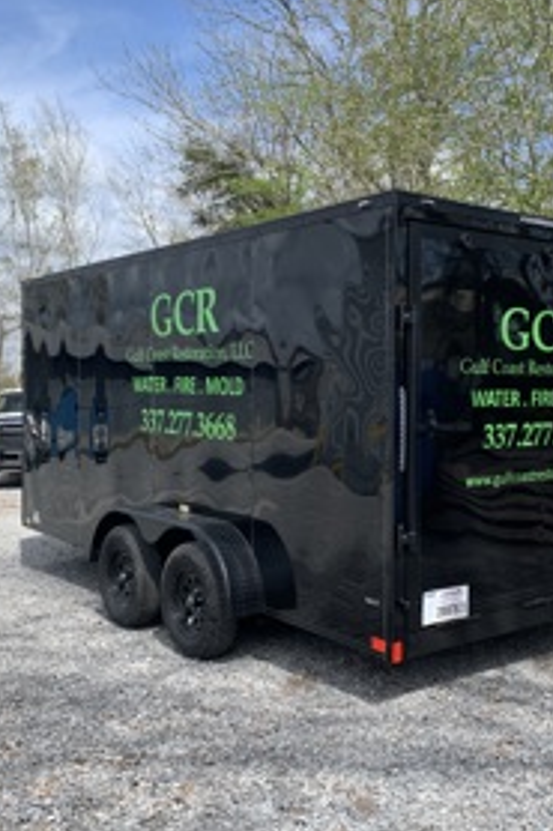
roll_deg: +0.6
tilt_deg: -0.1
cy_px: 420
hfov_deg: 35.8
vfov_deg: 51.9
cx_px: 332
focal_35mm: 37
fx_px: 854
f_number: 1.8
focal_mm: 4.25
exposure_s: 1/1779
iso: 25
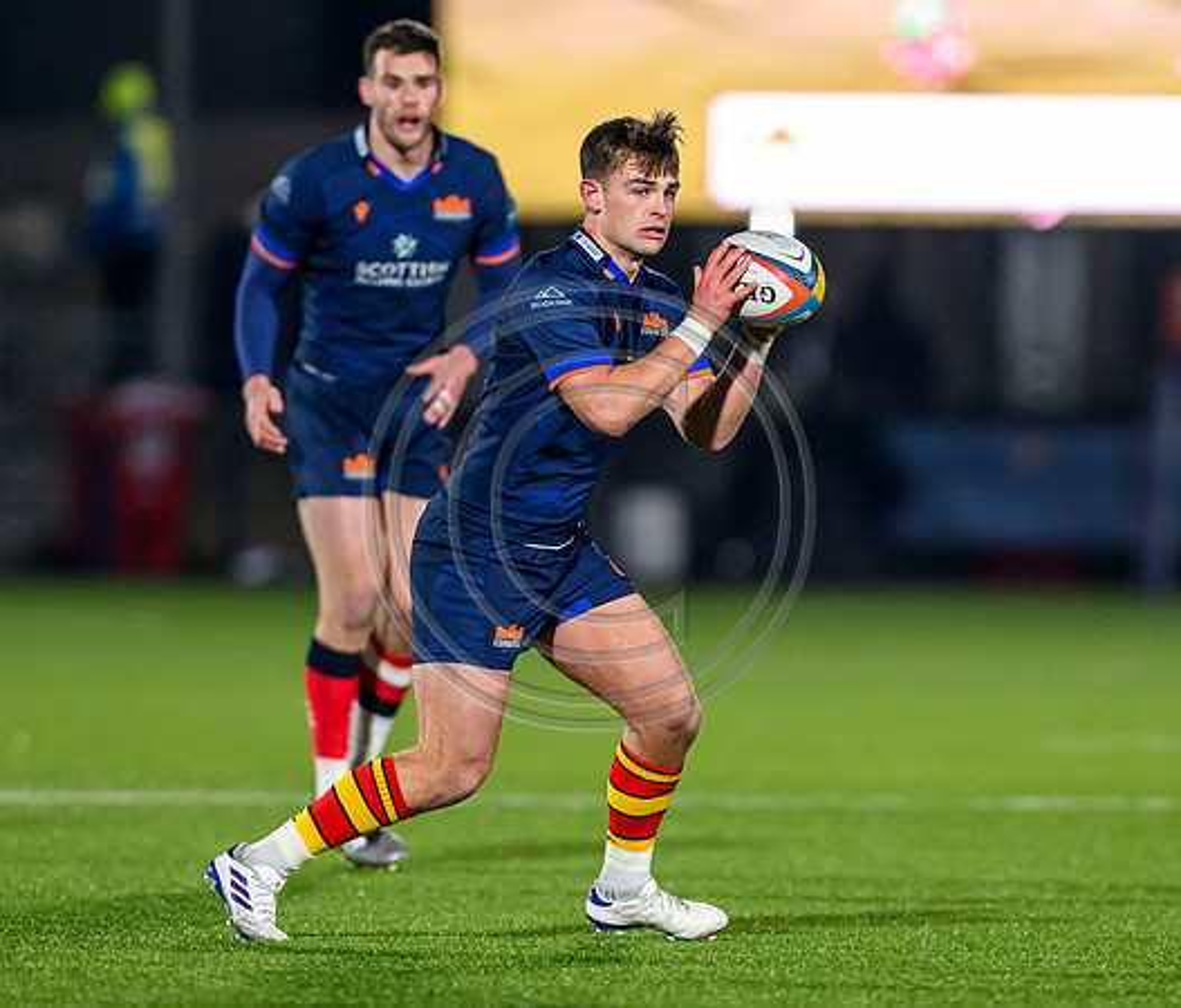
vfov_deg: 2.1
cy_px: 632
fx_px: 26959
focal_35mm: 751
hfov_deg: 2.5
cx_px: 625
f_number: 3.2
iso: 6400
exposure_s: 1/1600
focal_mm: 400
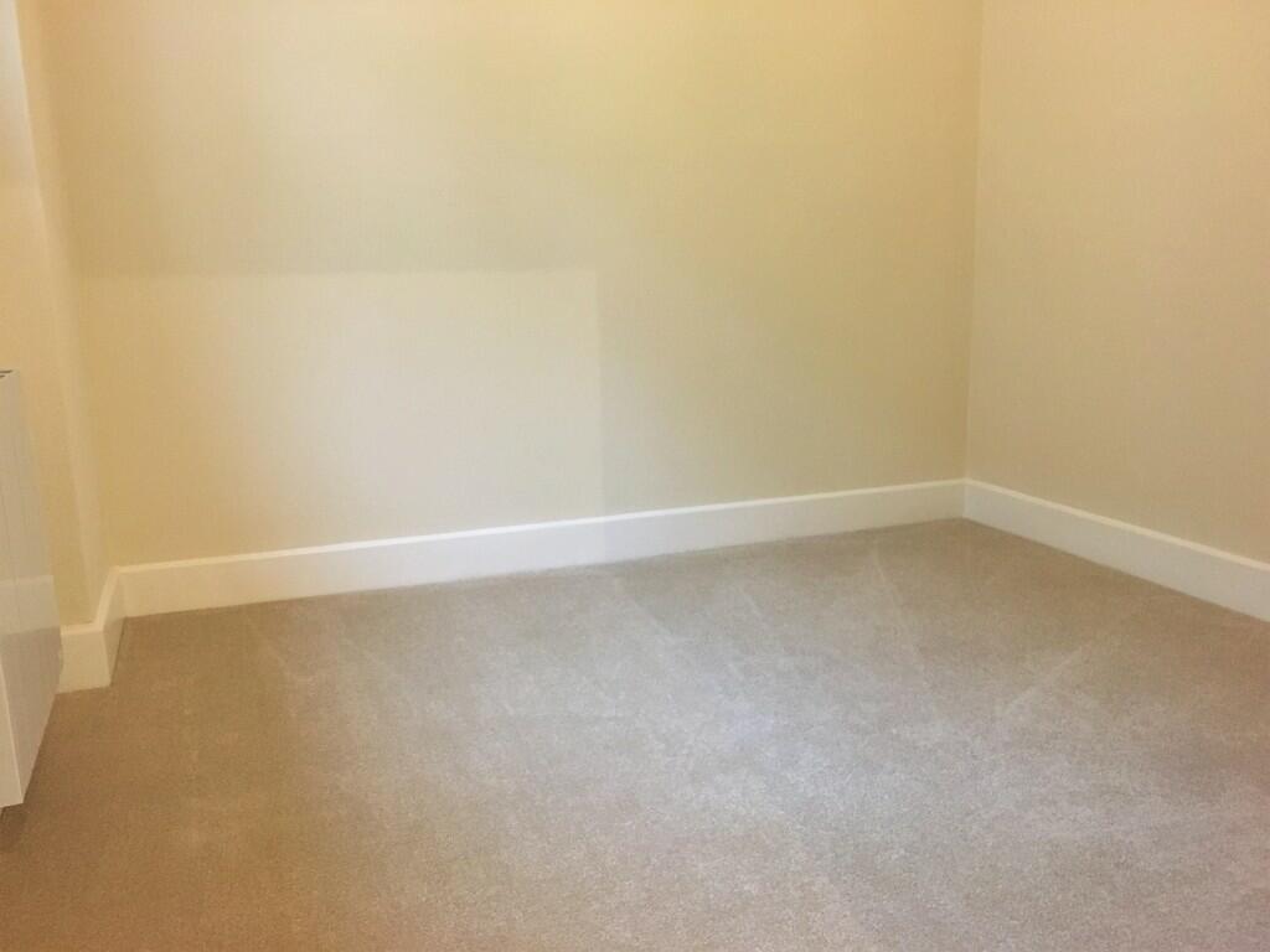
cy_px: 476
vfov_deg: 48.2
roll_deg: +0.0
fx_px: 1064
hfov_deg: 61.7
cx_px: 635
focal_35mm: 29
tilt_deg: -11.0
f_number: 2.2
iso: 200
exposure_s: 1/17
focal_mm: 4.15
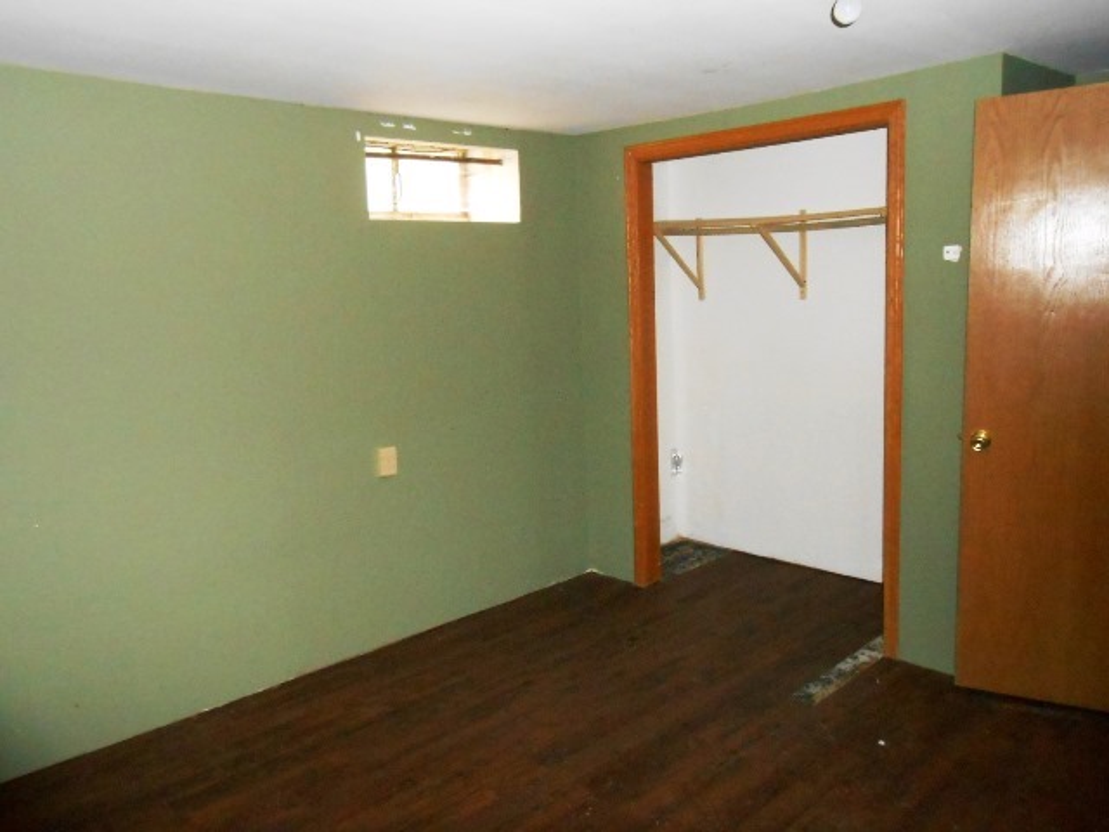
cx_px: 554
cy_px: 416
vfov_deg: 53.1
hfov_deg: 67.3
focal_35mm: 26
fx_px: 833
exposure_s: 1/25
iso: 1000
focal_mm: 4.6
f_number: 3.5
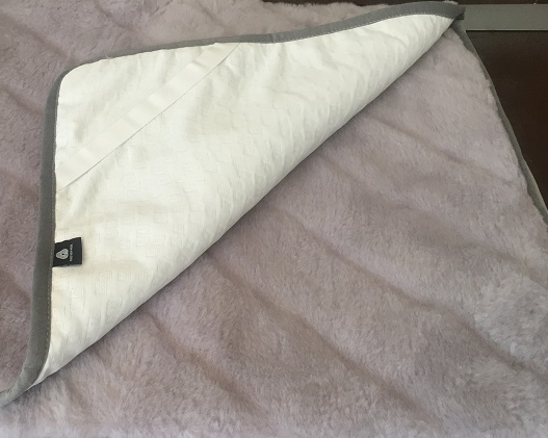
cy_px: 217
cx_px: 194
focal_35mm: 43
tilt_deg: -49.5
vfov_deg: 34.9
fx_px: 697
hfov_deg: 42.5
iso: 40
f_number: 2.2
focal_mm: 4.15
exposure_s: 1/33
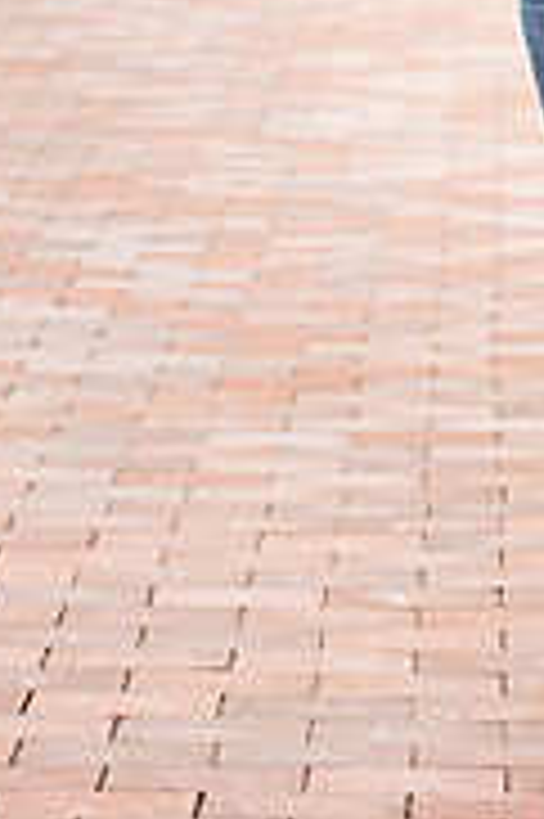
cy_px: -140
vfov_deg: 9.5
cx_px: 647
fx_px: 4837
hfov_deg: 6.4
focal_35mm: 213
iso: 80
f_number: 5.6
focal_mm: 86
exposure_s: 1/200
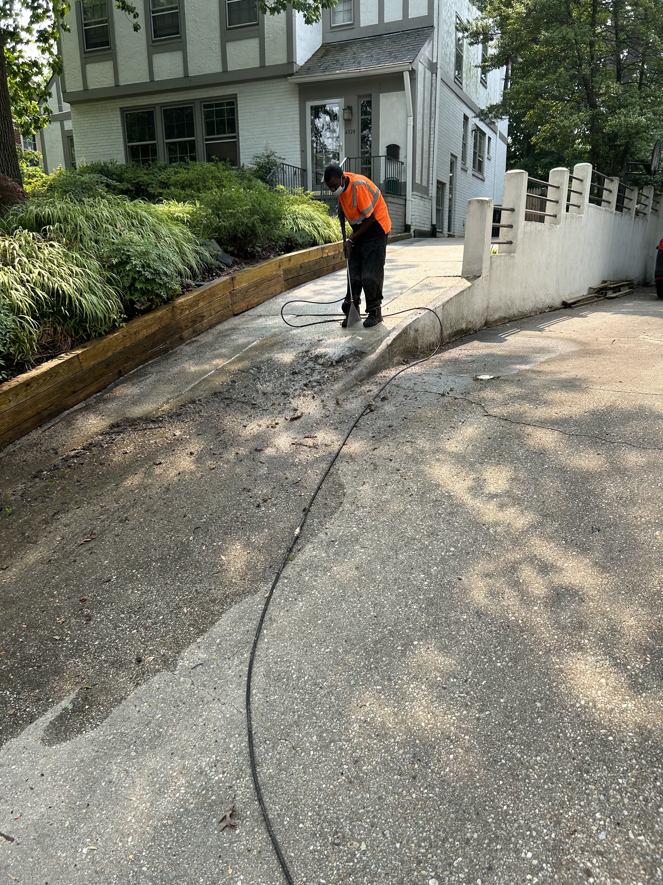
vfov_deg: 67.3
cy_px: 442
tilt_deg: -14.3
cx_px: 332
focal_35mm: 26
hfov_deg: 53.1
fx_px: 664
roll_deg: +0.5
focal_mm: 5.7
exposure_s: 1/1009
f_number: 1.5
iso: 50
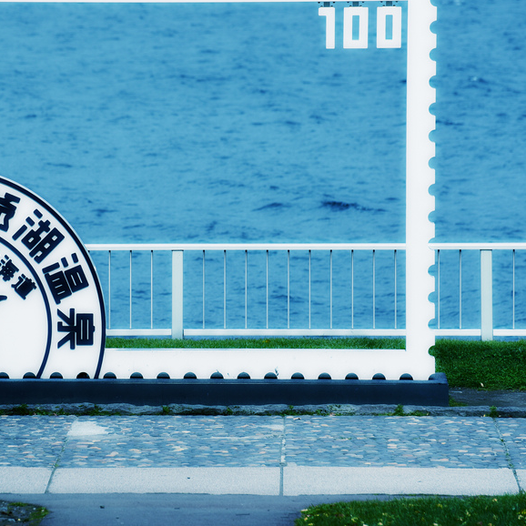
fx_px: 5690
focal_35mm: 331
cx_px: 157
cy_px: 232
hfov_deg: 5.3
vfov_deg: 5.3
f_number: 7.1
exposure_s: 1/500
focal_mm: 220
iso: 125
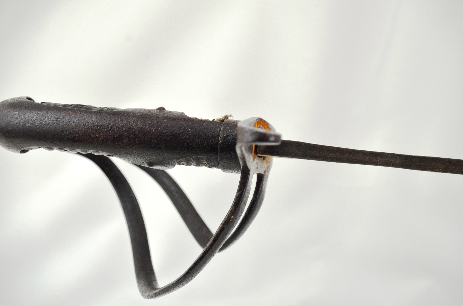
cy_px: 153
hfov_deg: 10.2
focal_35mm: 202
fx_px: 2599
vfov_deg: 6.8
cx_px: 232
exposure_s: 1/250
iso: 560
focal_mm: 135
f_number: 5.6
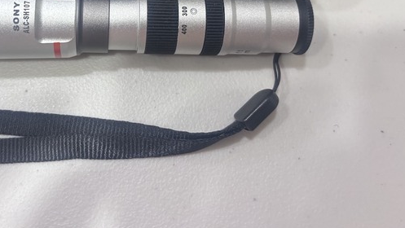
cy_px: 14
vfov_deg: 27.7
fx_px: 440
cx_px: 122
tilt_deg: -67.9
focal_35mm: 41
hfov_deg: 48.2
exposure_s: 1/60
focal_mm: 5.96
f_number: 1.6
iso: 160
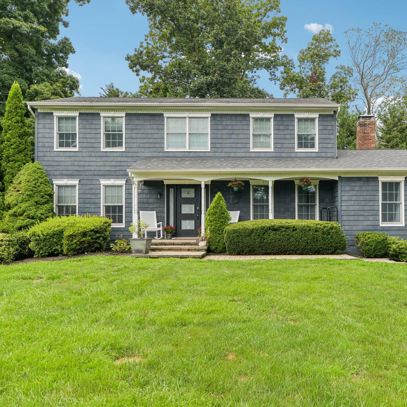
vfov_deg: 54.0
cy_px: 207
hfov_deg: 53.1
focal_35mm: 30
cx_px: 266
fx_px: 399
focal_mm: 23
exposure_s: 1/200
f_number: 9
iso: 250
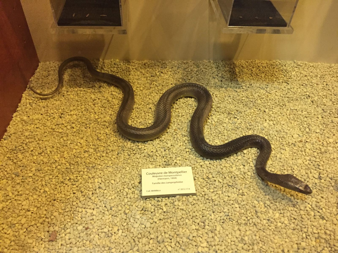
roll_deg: -3.3
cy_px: 126
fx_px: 283
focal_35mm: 29
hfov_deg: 61.7
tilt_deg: -44.9
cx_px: 169
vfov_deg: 48.2
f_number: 2.2
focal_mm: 4.15
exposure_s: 1/25
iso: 320
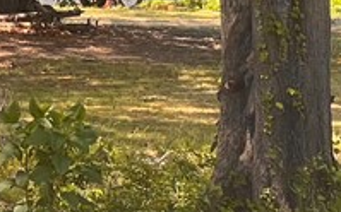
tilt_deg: +1.2
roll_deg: -0.6
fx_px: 3909
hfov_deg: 4.9
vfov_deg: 3.1
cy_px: -171
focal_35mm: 421
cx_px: -485
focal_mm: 9
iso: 32
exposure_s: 1/99
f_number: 2.8
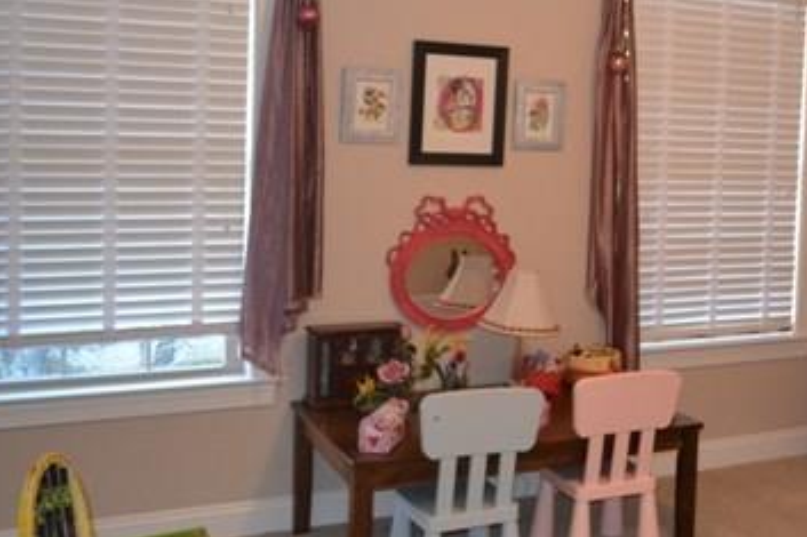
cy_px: 191
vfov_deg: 27.4
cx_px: 668
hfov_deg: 38.5
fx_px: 1098
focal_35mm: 49
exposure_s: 1/60
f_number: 3.5
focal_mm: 18
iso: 2200
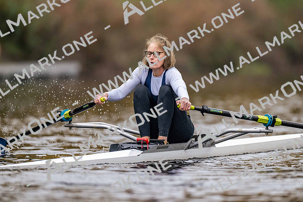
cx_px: 152
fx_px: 5051
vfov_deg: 2.3
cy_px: 101
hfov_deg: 3.4
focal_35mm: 600
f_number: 4
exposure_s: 1/2500
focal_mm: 600
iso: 4500
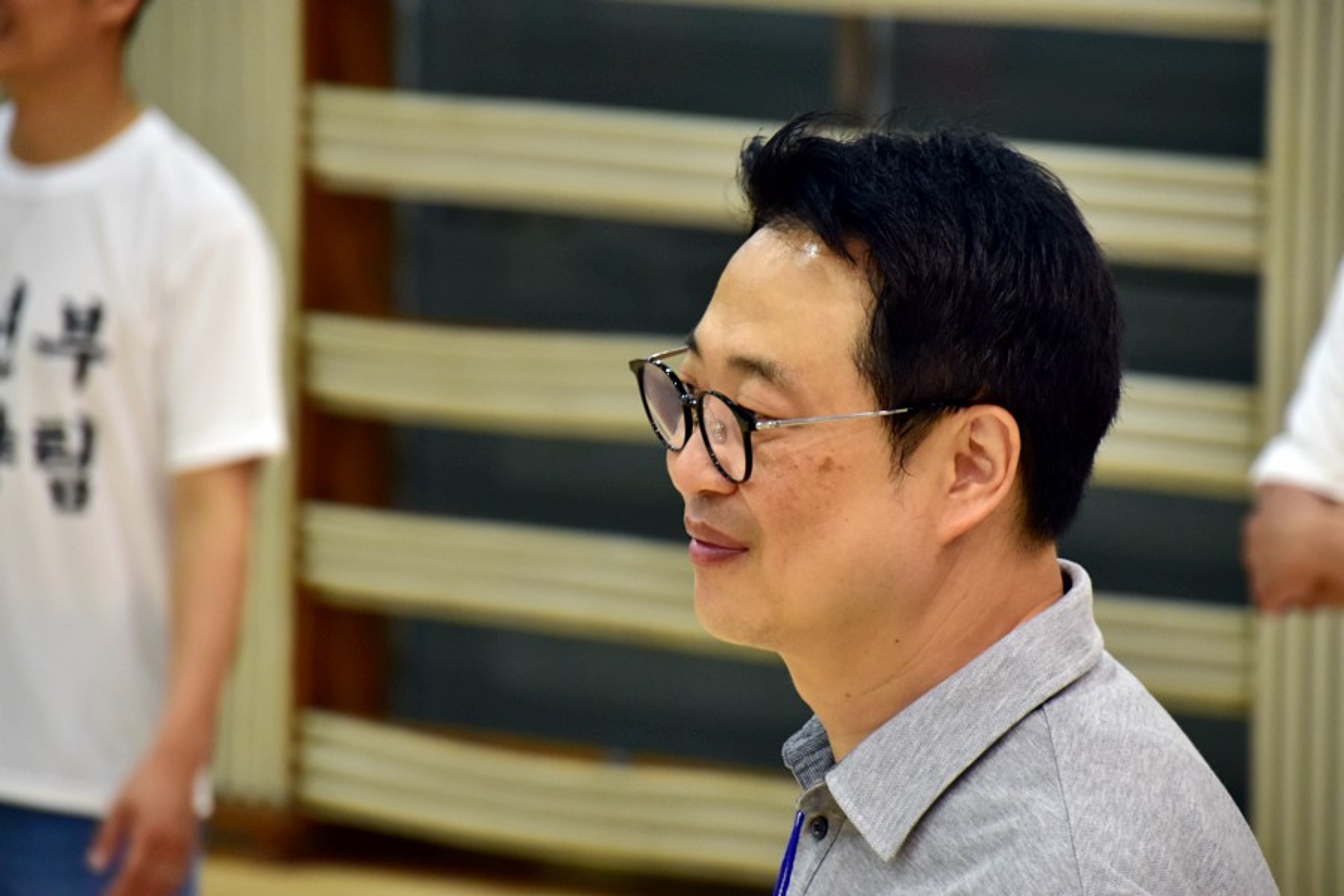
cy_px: 448
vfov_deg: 4.6
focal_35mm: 300
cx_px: 672
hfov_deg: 6.9
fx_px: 11199
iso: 800
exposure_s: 1/50
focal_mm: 200
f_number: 6.3
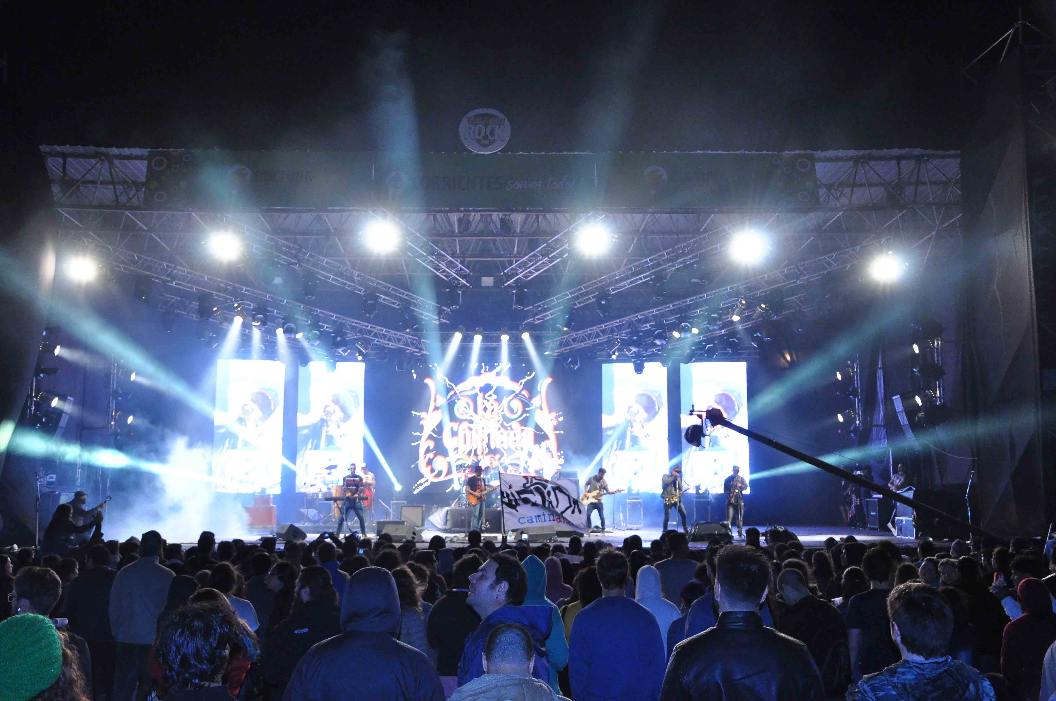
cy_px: 350
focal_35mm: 39
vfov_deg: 34.1
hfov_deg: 49.6
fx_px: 1143
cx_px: 528
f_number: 5
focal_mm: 26
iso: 2000
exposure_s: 1/60
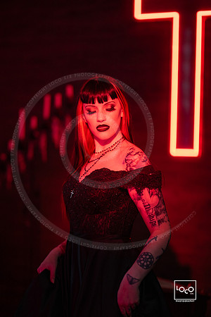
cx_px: 106
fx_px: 747
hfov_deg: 16.1
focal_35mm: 85
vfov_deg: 23.9
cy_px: 158
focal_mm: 85
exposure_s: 1/320
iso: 320
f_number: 1.2
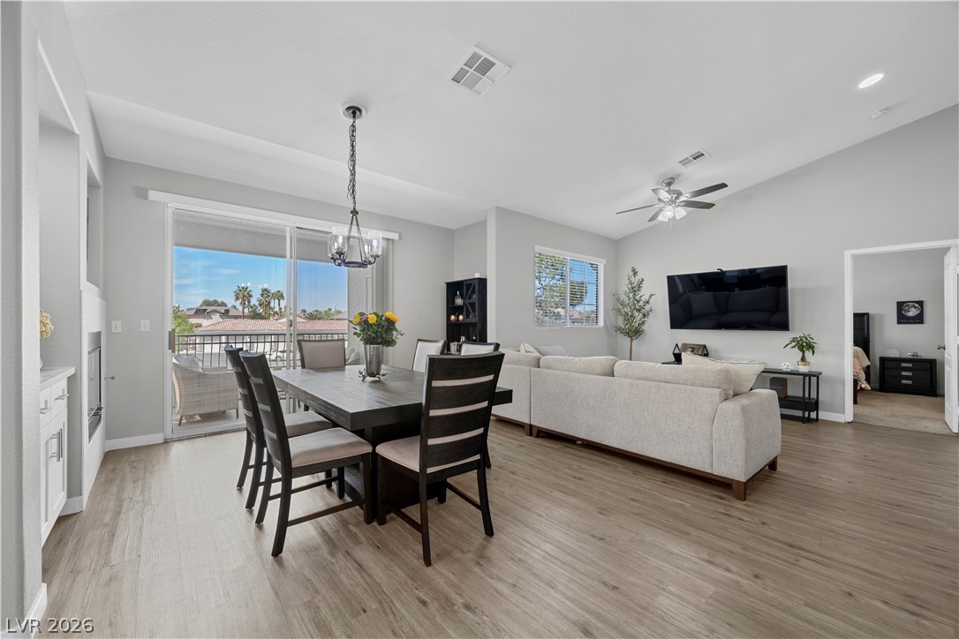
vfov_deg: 81.2
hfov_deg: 104.3
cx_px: 480
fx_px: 373
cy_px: 320
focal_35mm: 14
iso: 500
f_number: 8
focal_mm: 14
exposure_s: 1/2.5
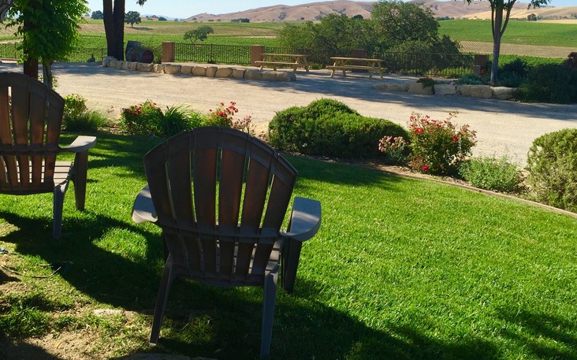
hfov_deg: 47.1
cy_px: 97
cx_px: 257
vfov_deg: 30.1
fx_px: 660
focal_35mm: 42
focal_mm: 4.15
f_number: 2.2
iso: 32
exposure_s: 1/1799
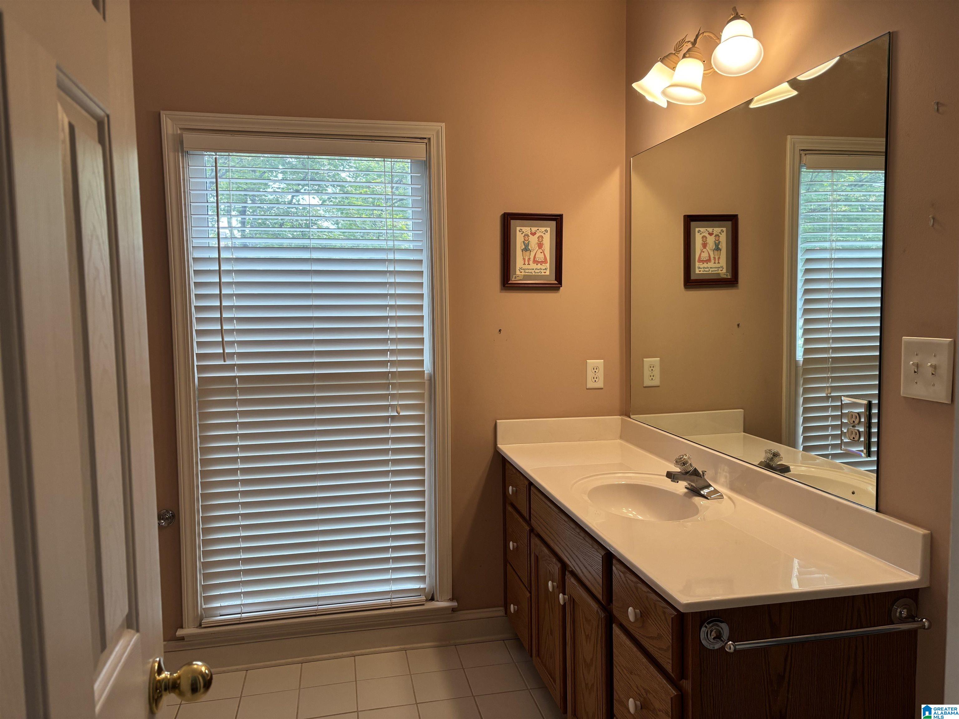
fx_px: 720
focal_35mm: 26
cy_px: 360
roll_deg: +1.1
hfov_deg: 67.3
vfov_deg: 53.1
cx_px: 480
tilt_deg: -3.8
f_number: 1.6
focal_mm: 5.96
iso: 80
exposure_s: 1/120
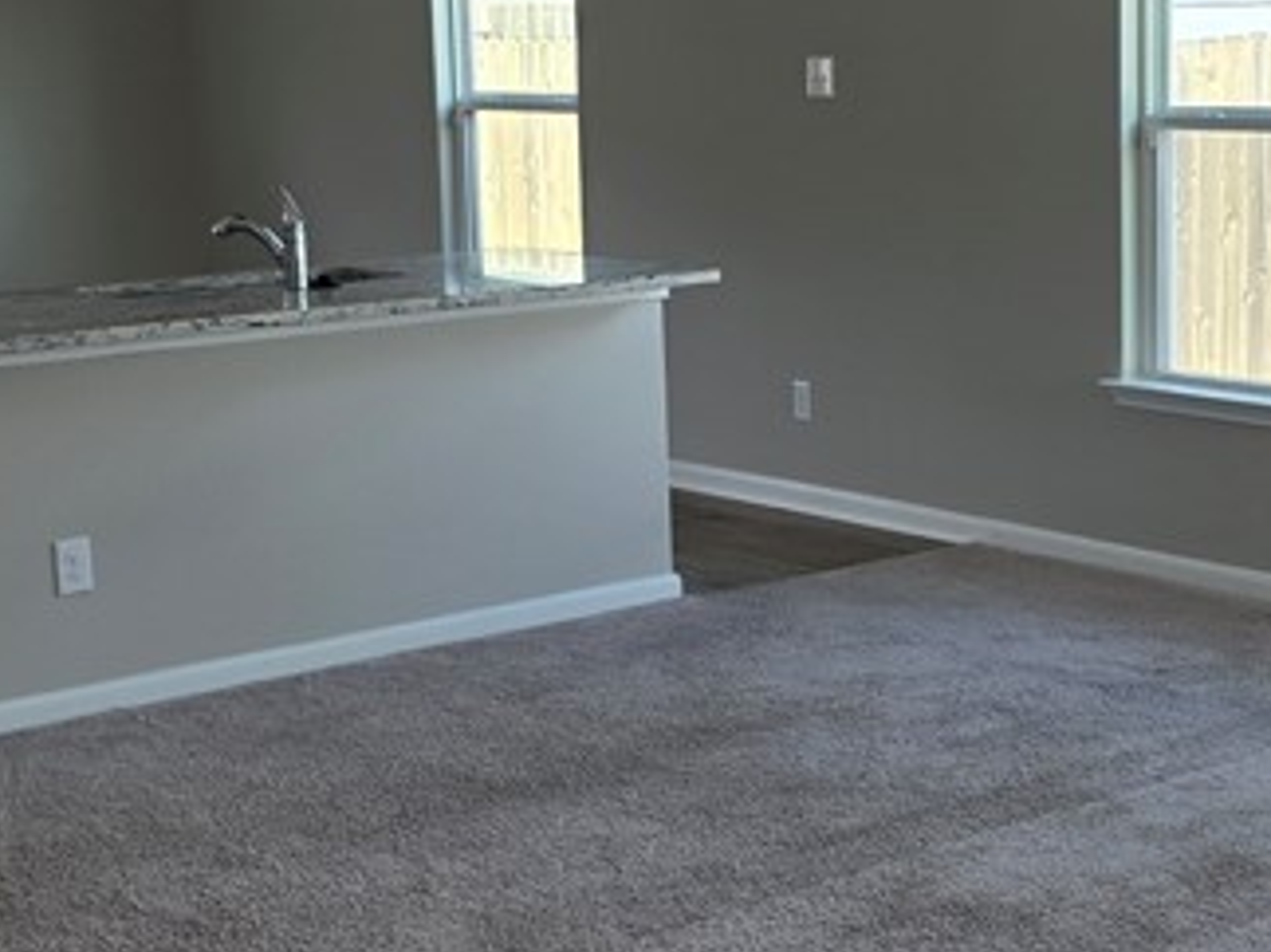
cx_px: 956
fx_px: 2679
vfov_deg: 20.1
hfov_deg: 26.3
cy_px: 338
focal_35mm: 73
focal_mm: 6.3
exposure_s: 1/120
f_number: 1.7
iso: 40
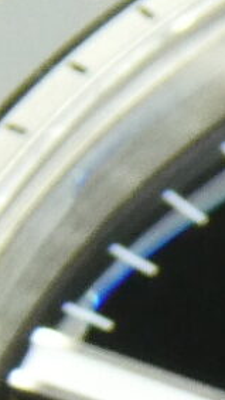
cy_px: 910
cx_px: 764
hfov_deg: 2.4
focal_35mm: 492
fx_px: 5223
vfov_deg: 4.3
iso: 250
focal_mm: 9
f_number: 4.1
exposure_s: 1/80
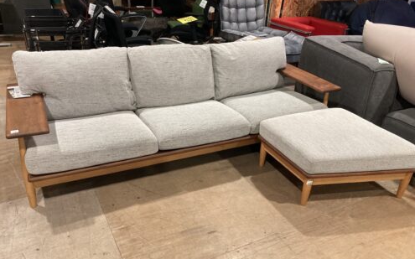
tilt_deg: -28.0
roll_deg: -3.8
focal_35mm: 30
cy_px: 134
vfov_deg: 41.8
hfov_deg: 62.9
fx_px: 339
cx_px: 209
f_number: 1.8
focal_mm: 3.99
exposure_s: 1/50
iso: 100
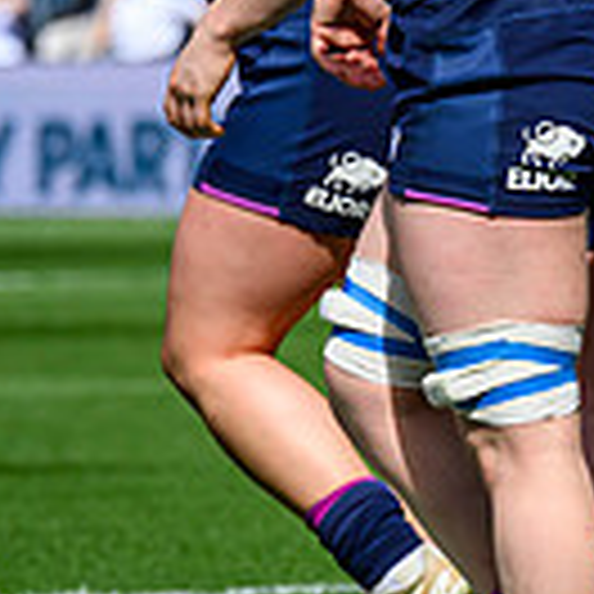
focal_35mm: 877
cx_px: 1503
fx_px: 17026
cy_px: -47
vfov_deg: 2.0
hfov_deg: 2.0
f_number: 5.6
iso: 500
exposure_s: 1/2000
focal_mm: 200
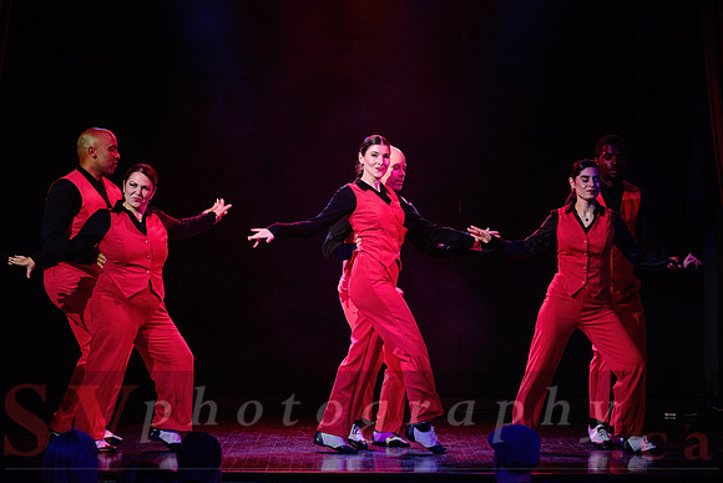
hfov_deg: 15.4
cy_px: 226
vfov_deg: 10.3
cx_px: 385
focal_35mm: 133
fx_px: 2674
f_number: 2.8
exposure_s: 1/250
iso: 1600
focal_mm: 125
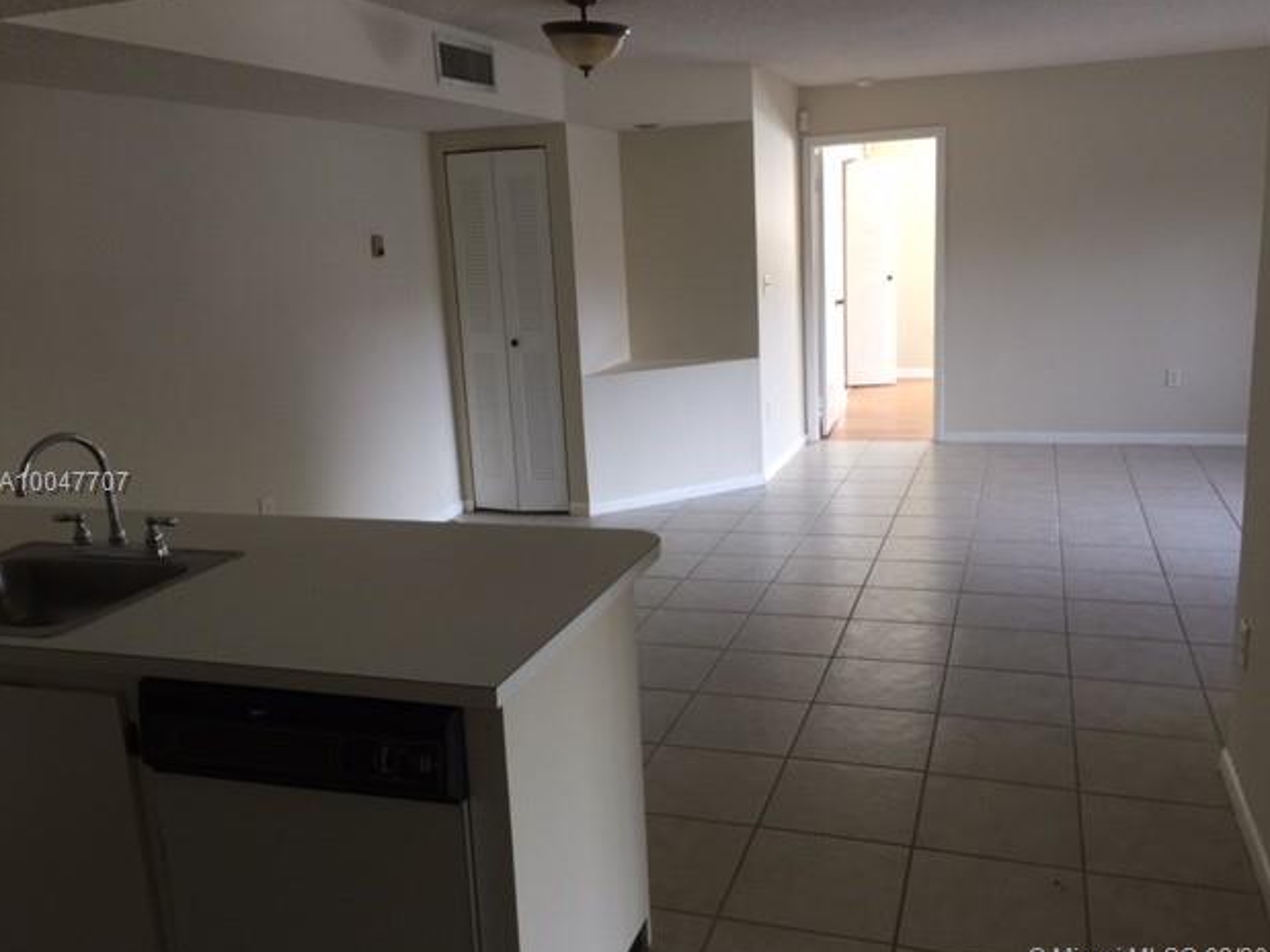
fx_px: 1100
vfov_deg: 46.8
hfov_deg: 60.0
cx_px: 650
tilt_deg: -11.1
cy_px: 484
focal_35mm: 30
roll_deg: +2.0
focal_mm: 4.15
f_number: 2.2
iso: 50
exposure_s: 1/15
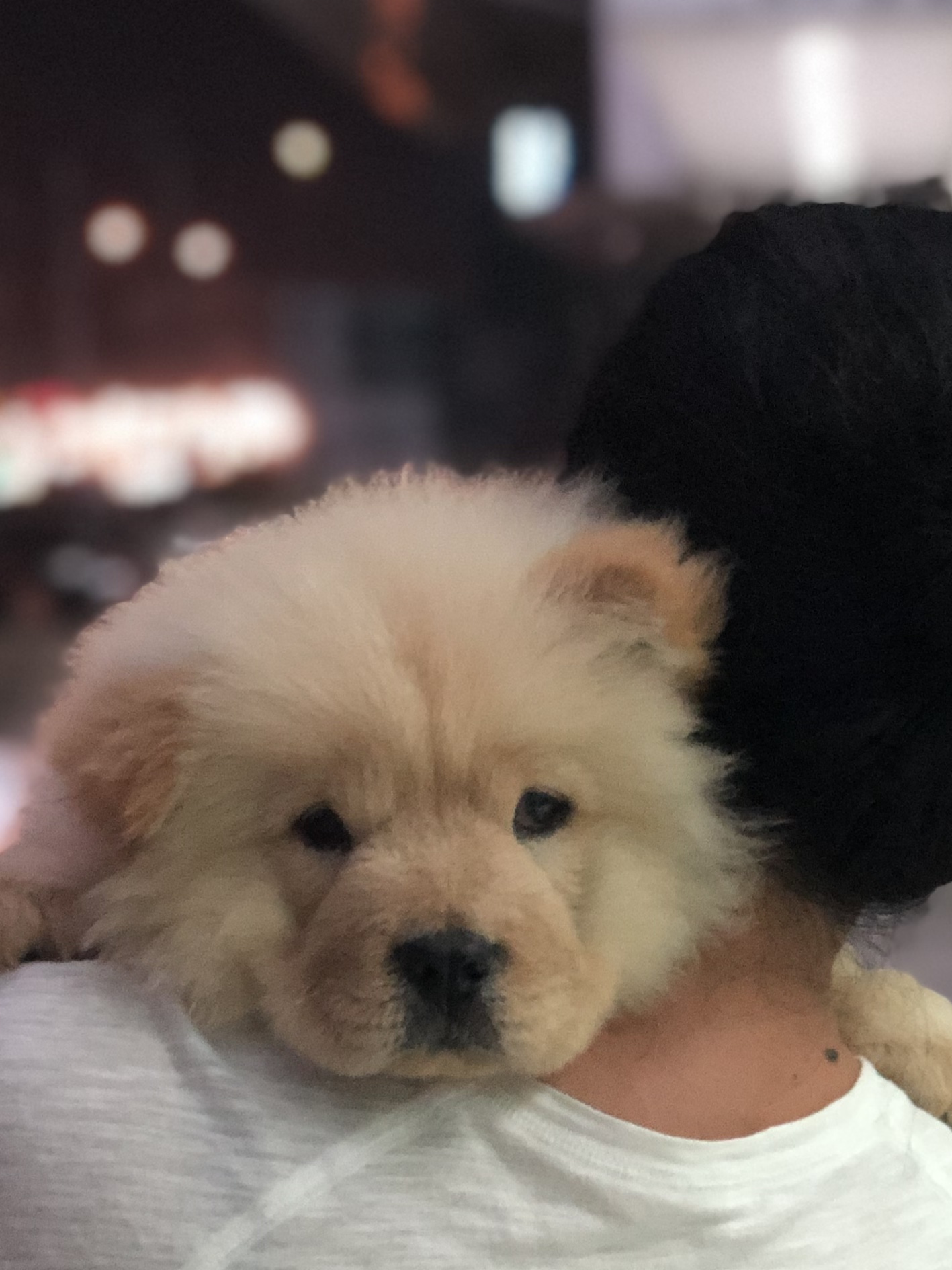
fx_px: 4070
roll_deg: +1.3
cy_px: 1130
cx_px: 468
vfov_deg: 17.5
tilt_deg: -8.9
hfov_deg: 13.3
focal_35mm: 111
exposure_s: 1/10
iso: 160
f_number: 2.4
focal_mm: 6
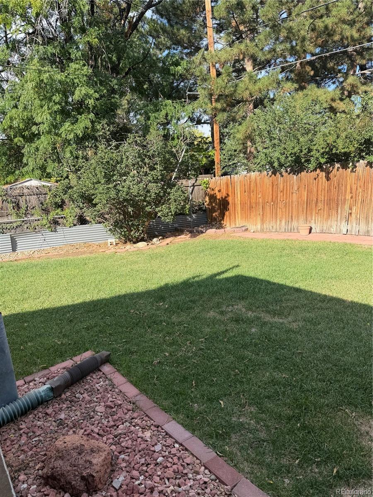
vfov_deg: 71.6
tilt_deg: -13.5
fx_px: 345
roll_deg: +1.3
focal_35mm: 24
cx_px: 186
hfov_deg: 56.8
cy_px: 248
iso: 80
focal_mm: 6.76
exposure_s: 1/1727
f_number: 1.78
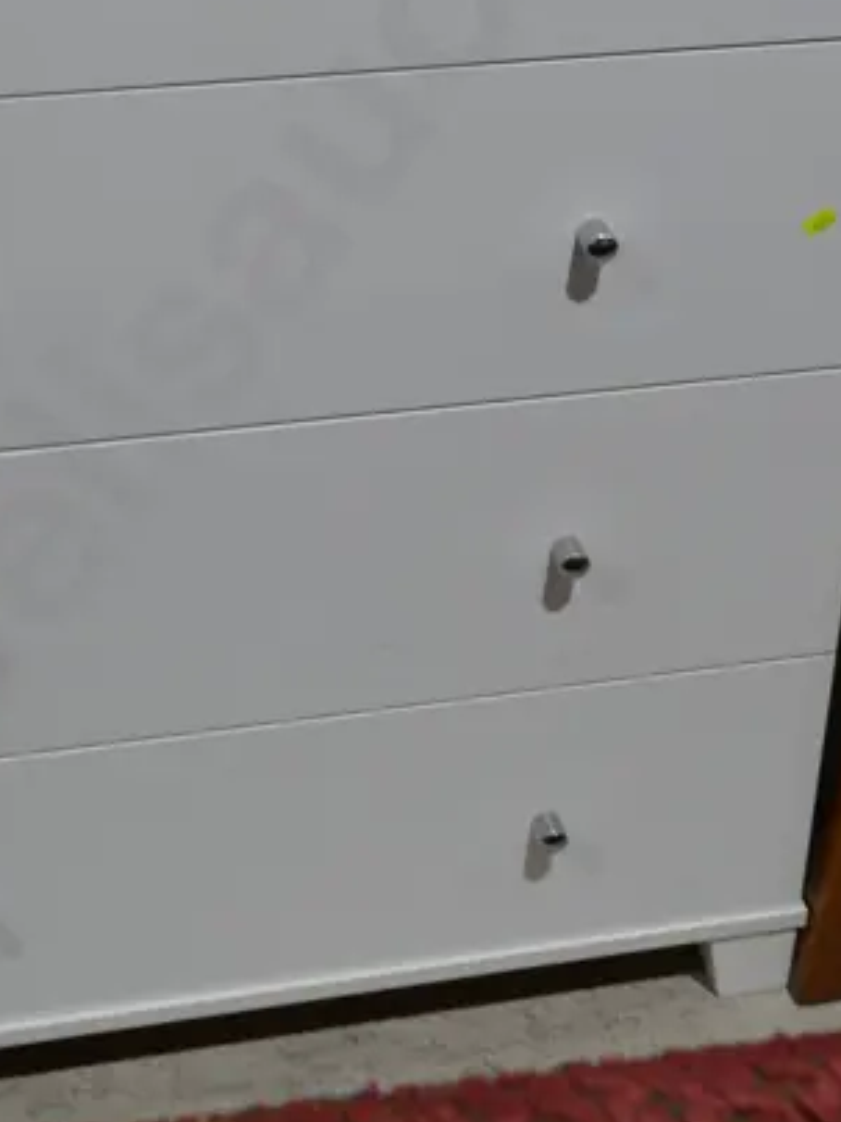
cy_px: 111
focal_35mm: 71
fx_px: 2300
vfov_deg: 26.5
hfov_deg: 20.7
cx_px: 371
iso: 200
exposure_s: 1/125
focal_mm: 14
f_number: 3.5
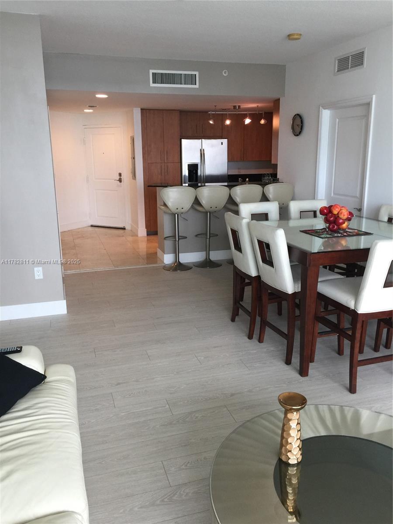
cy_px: 262
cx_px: 196
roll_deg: +0.2
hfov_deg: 48.2
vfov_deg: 61.7
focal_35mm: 29
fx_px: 439
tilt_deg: -14.0
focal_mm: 4.15
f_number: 2.2
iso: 50
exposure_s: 1/30
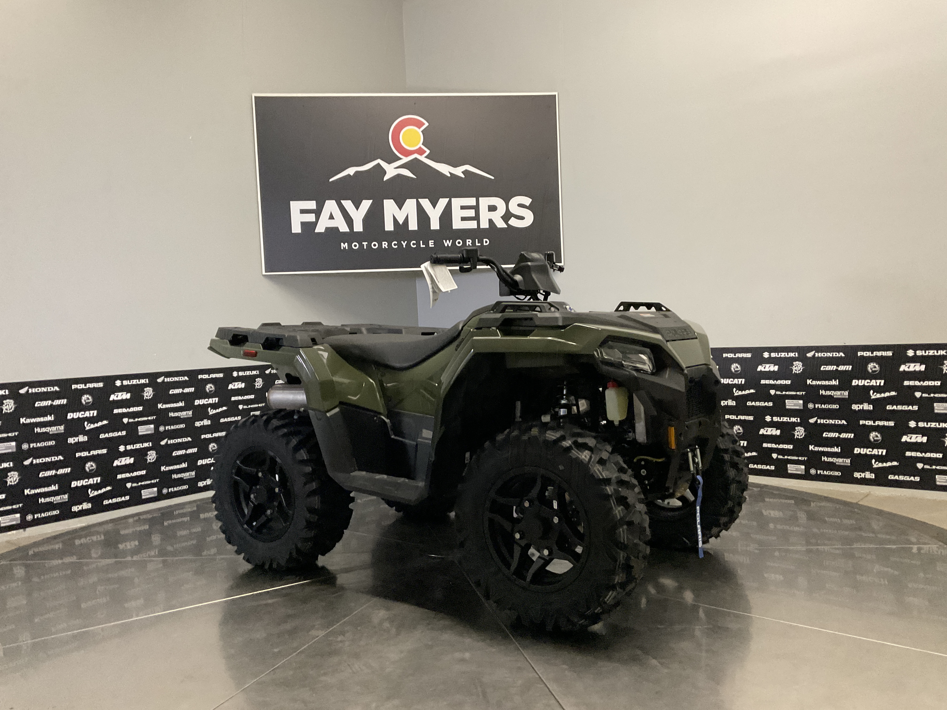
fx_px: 793
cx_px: 474
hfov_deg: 61.7
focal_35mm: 29
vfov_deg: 48.2
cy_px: 355
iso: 250
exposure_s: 1/60
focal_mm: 3
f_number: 1.8
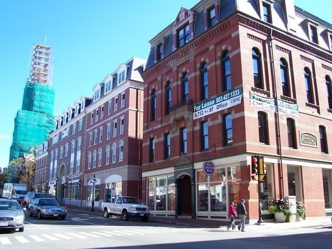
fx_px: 326
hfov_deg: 54.0
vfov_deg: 41.8
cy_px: 124
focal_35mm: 34
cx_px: 166
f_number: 5.6
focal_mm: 5.6
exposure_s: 1/125
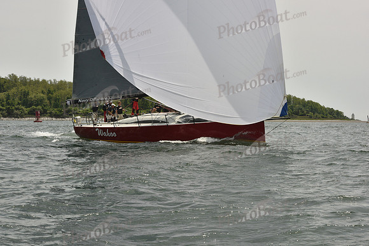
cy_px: 123
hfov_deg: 28.8
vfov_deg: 19.5
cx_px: 184
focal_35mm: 70
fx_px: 718
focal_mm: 70
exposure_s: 1/1000
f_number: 13
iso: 400
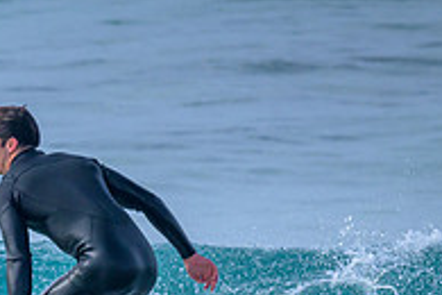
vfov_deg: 0.5
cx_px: -206
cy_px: 462
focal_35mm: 2635
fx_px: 32349
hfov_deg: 0.8
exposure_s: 1/1600
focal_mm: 800
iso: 450
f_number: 6.3
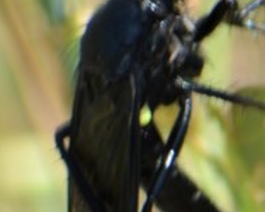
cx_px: 150
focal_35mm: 2150
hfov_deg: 0.9
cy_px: 164
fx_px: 16854
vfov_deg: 0.7
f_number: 8
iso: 100
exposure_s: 1/125
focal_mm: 300
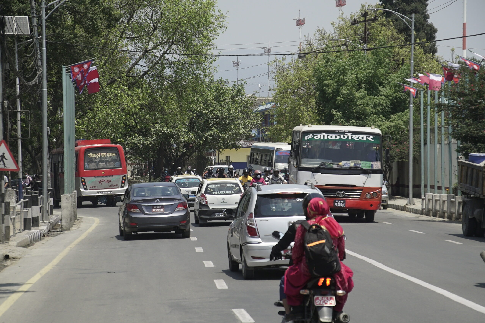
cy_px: 162
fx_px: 1900
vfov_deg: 9.7
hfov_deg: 14.5
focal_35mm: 141
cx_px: 242
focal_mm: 94
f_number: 5.6
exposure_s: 1/2500
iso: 400
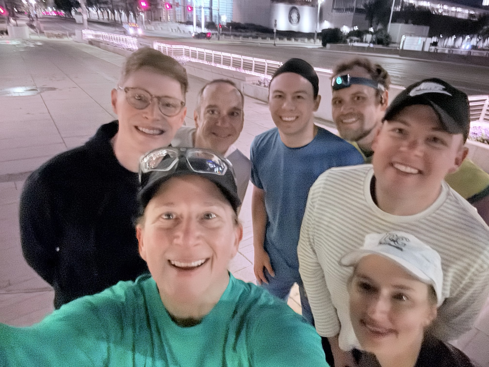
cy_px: 184
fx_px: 325
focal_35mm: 23
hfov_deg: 73.9
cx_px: 244
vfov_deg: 58.9
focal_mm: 2.69
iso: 4000
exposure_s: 1/15
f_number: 1.9
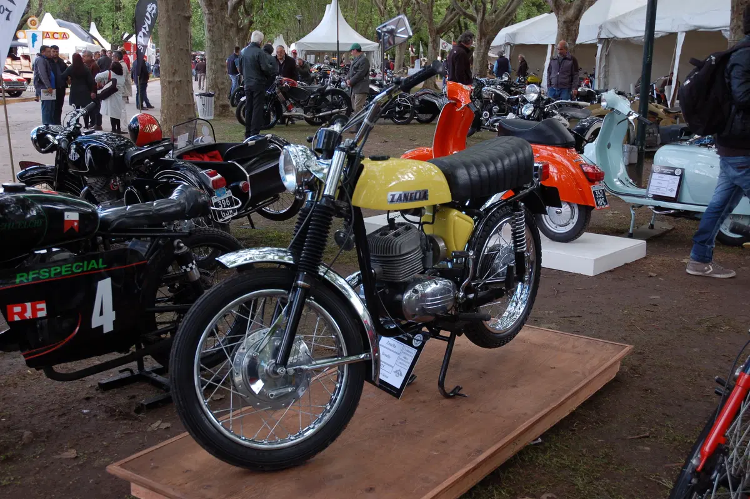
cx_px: 375
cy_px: 250
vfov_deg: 30.8
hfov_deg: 45.0
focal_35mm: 44
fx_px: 905
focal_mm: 29
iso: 400
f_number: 4.5
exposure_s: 1/125
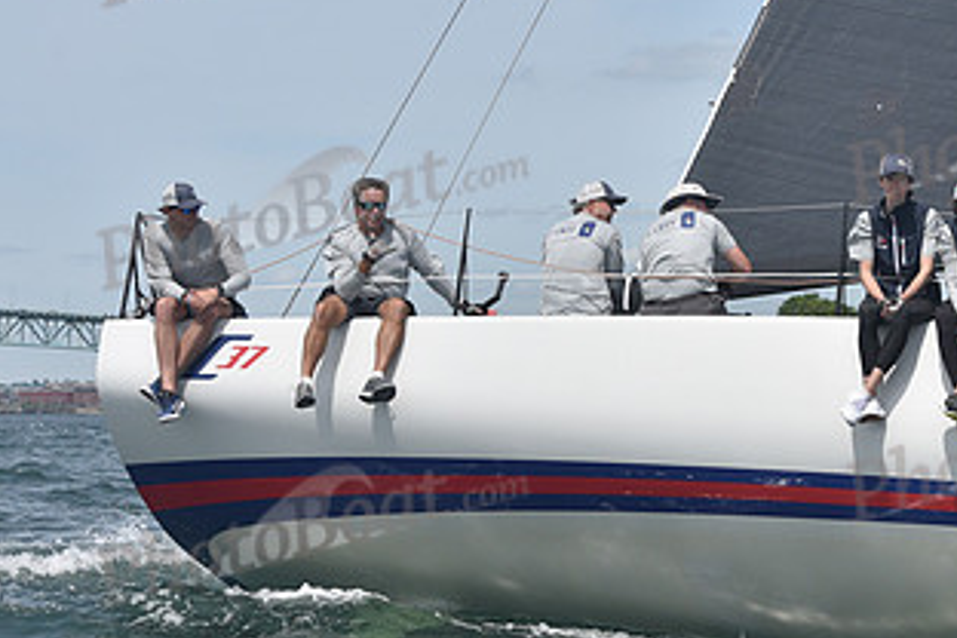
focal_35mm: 130
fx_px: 3456
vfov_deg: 10.5
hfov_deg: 15.7
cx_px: 690
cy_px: 327
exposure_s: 1/800
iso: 320
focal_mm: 70
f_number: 8
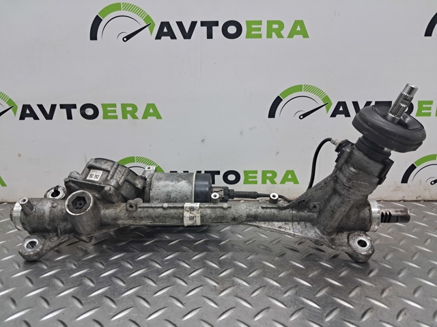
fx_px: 341
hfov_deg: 65.4
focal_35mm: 27
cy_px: 164
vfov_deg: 51.3
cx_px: 218
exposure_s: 1/50
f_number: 1.8
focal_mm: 4
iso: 80
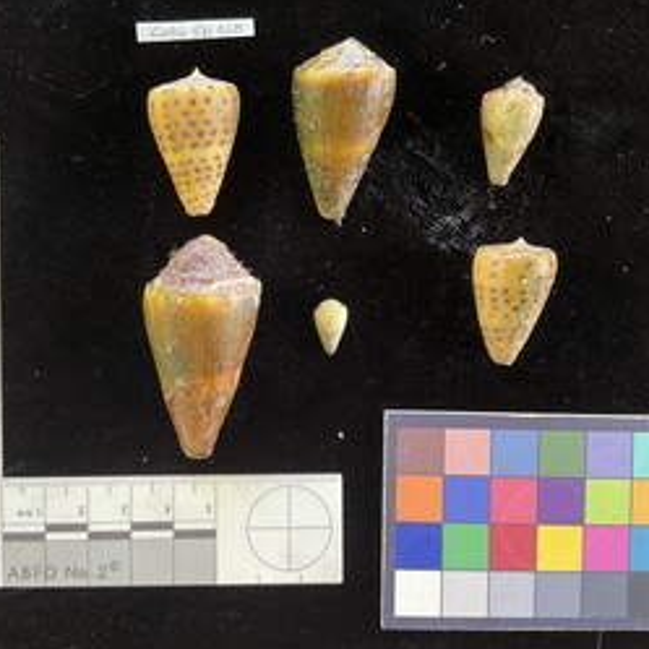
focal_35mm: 36
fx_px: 764
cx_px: 297
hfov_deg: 46.0
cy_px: 330
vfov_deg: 46.0
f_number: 1.8
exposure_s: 1/50
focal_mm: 3
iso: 100
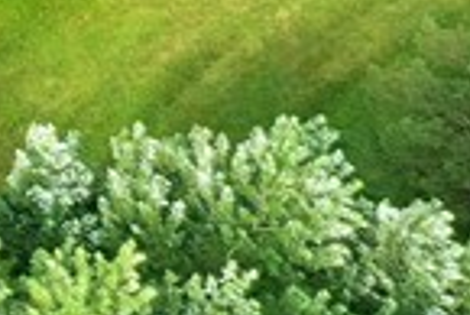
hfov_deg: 7.6
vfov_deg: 6.3
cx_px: -1238
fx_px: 2731
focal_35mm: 209
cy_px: -474
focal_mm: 10.26
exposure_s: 1/160
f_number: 4.5
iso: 100
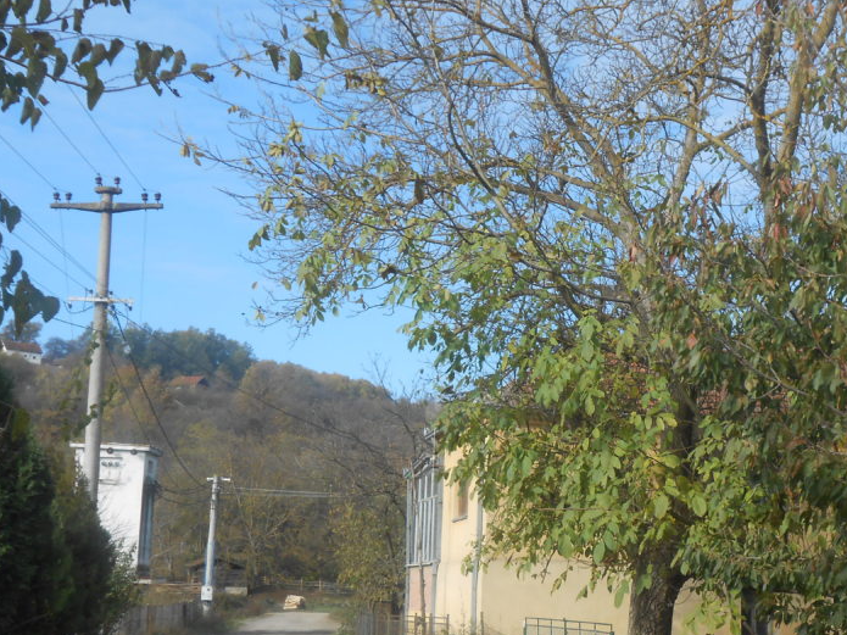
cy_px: 369
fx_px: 1370
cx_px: 539
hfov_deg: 34.1
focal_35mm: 56
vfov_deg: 26.1
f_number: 4.2
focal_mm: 6.8
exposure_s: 1/320
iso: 80
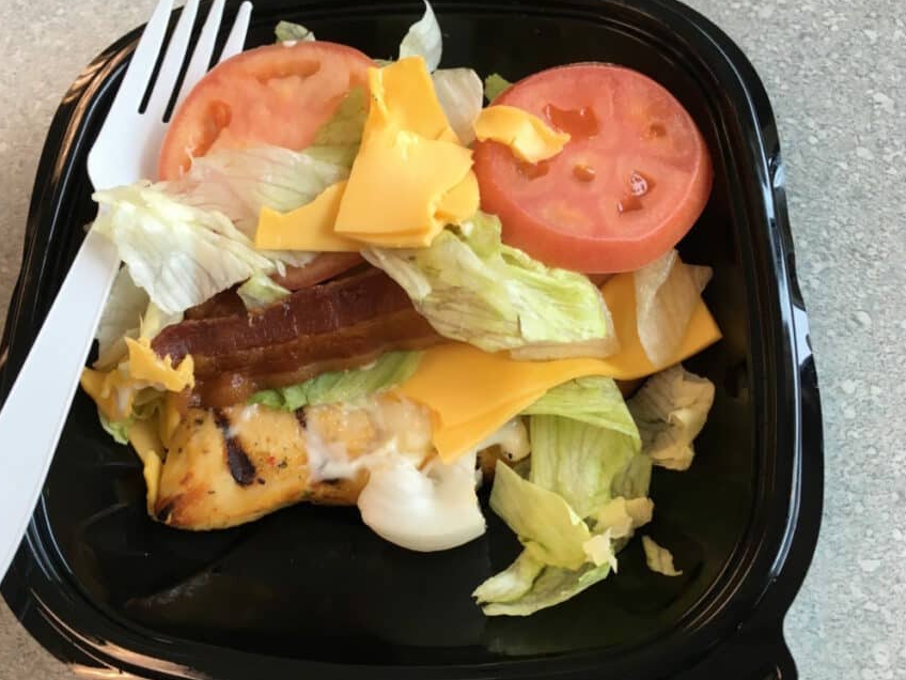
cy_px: 354
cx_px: 384
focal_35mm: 35
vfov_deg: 40.7
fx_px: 916
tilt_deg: -66.4
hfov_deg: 52.4
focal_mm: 4.15
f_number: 2.2
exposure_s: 1/40
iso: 25
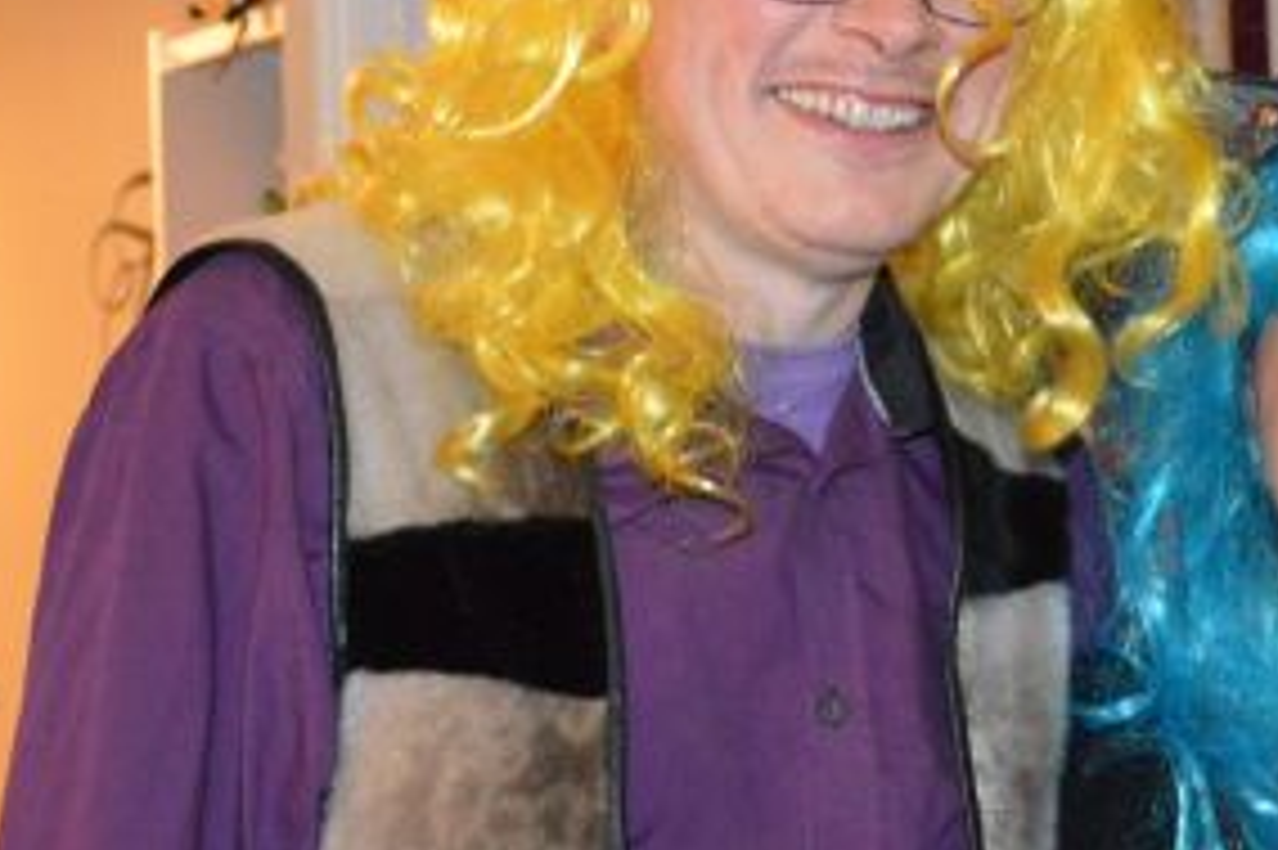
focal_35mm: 76
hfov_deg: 26.2
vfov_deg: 17.9
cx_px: 1012
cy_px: 472
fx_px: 2696
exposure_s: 1/60
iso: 3200
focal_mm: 18
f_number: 3.5
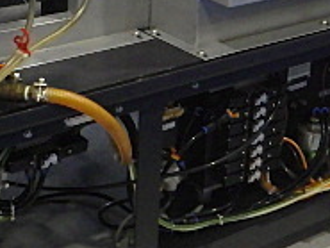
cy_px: -9
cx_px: 168
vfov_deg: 15.0
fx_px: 925
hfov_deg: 20.2
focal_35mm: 97
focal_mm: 5
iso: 1000
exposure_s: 1/45
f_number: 3.5
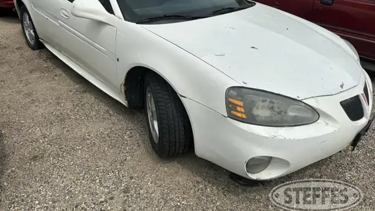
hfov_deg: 69.8
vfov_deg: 42.5
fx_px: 269
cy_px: 75
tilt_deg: -25.5
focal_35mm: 27
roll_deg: -0.9
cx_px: 183
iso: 80
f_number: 1.78
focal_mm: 6.86
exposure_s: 1/12048
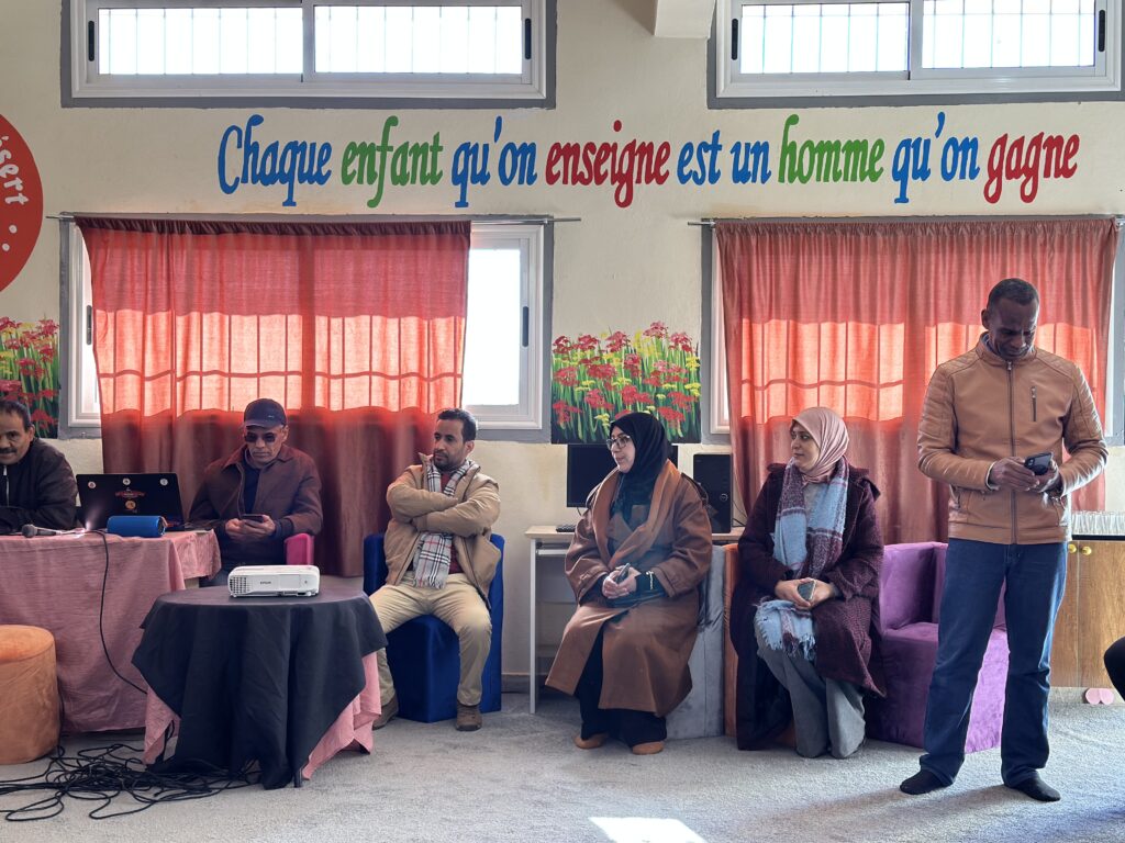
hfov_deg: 39.7
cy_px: 422
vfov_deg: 30.3
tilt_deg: +0.0
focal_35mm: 48
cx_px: 562
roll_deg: -0.7
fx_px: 1560
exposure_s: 1/100
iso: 64
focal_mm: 6.86
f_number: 1.78
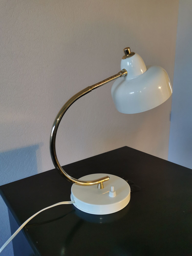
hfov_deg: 51.4
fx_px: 200
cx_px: 96
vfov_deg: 65.3
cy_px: 128
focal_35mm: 27
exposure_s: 1/100
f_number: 1.8
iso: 100
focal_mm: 5.58
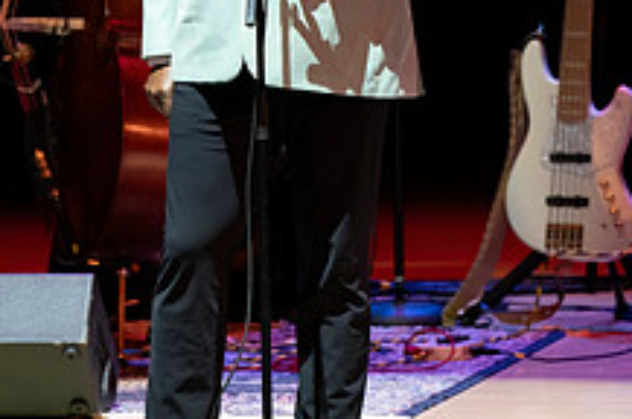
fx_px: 15496
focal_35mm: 884
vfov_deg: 1.6
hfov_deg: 2.3
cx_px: 204
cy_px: 54
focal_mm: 330
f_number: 7.1
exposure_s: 1/250
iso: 6400
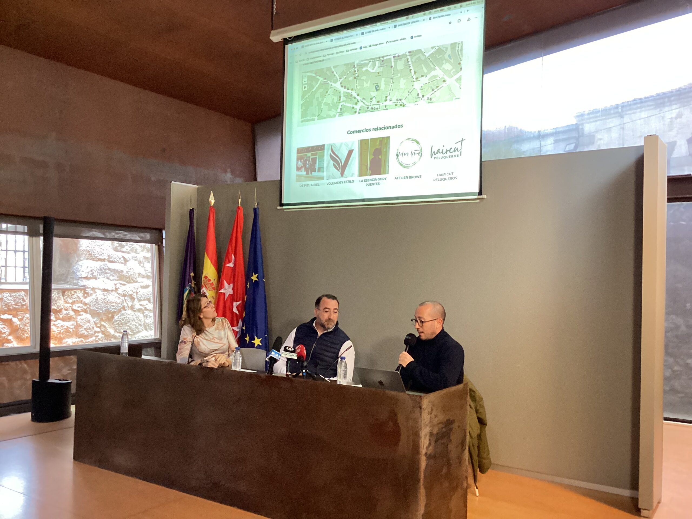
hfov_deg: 58.4
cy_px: 260
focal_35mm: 31
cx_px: 346
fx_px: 620
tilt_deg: -0.1
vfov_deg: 45.4
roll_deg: -1.5
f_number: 2.4
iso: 320
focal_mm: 3.3
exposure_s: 1/50
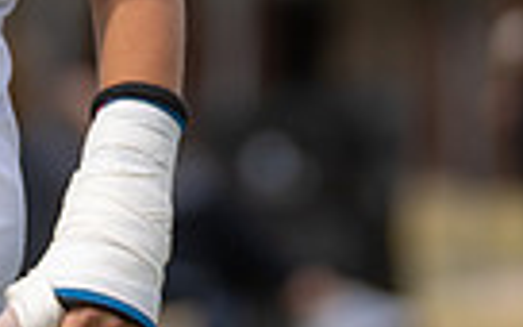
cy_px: -162
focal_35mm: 783
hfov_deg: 2.7
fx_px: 11160
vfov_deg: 1.7
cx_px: -118
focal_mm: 140
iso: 100
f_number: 2.8
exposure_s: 1/1600
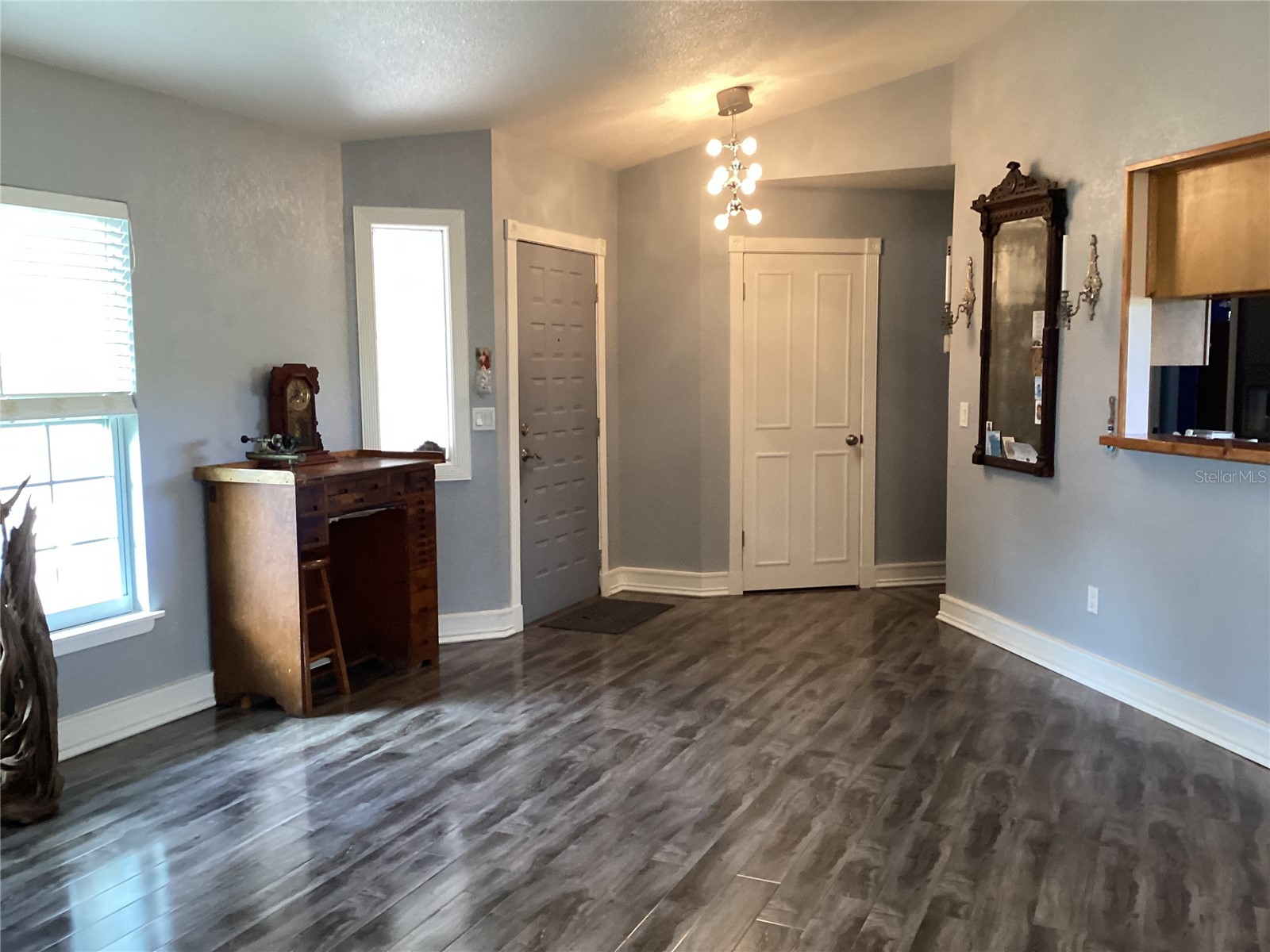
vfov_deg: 45.4
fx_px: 1137
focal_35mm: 31
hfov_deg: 58.4
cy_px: 476
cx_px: 635
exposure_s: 1/60
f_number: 2.4
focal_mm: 3.3
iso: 250
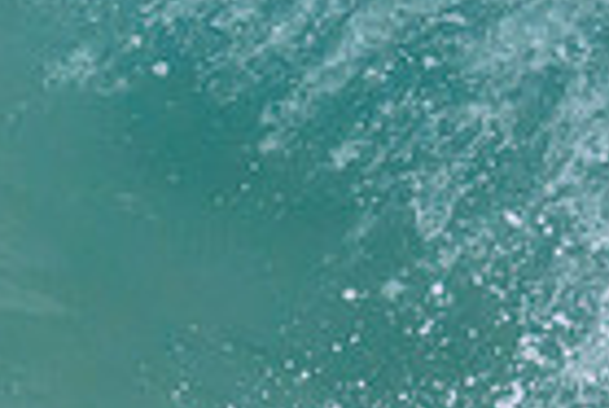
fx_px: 76457
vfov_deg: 0.3
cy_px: -212
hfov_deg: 0.5
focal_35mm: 4515
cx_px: 1707
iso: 2000
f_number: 11
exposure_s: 1/2000
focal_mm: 800
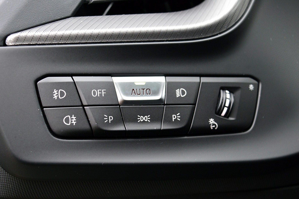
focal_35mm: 60
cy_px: 100
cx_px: 150
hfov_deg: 33.4
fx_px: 498
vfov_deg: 22.6
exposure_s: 1/60
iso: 800
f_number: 6.3
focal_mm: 40
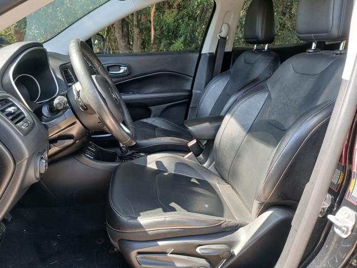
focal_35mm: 27
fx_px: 278
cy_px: 134
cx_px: 178
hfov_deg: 65.3
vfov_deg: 51.4
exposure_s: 1/60
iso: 64
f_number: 1.8
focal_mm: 3.98
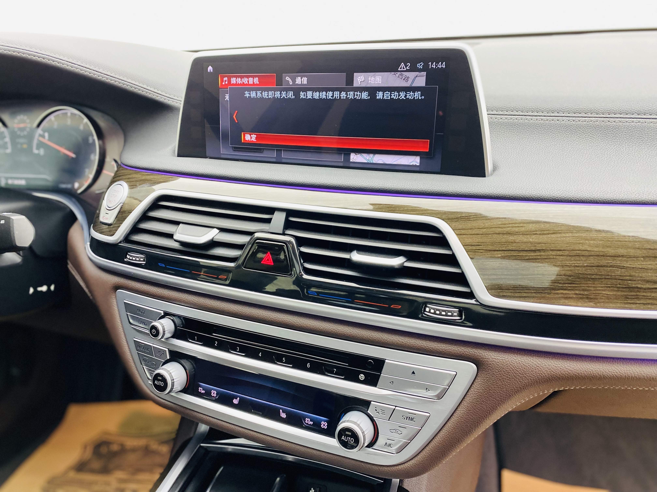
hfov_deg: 67.3
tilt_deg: -24.5
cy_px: 246
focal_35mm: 26
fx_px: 493
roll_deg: +3.2
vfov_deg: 53.1
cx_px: 328
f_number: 1.8
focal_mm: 4.25
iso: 320
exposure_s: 1/41
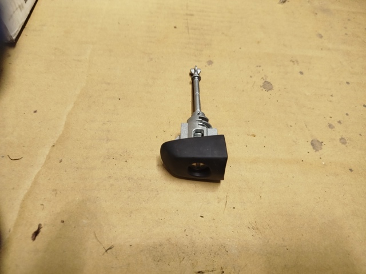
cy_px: 137
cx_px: 183
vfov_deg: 56.8
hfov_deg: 71.6
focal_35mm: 24
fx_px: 254
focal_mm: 5.31
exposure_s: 1/33
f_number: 1.7
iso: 400
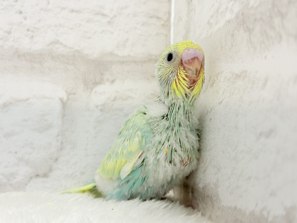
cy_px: 112
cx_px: 148
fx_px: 446
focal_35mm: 52
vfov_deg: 28.0
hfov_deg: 36.8
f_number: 1.6
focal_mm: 5.96
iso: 80
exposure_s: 1/100
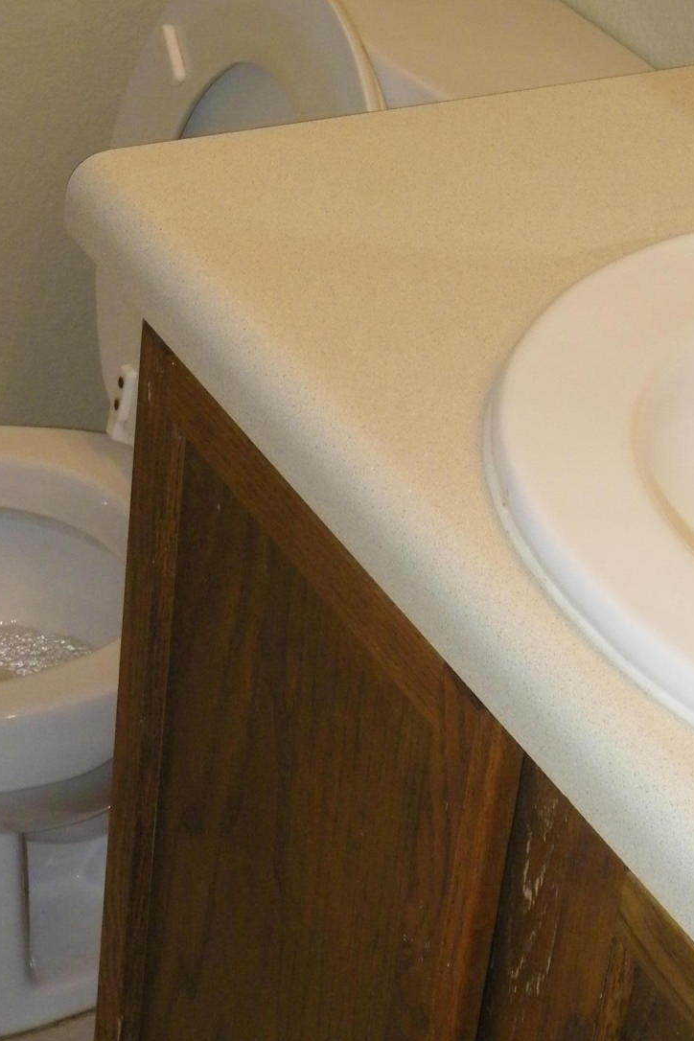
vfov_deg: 22.6
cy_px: 537
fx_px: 2602
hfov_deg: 15.2
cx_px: 238
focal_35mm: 90
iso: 200
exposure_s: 1/125
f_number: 3.9
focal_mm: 8.3
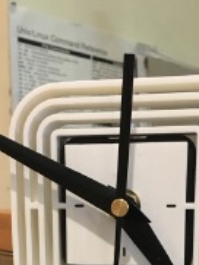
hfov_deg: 23.0
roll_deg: -0.5
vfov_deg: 27.9
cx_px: 97
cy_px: 281
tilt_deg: -9.3
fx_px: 490
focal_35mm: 64
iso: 200
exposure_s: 1/17
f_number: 2.2
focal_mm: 4.15
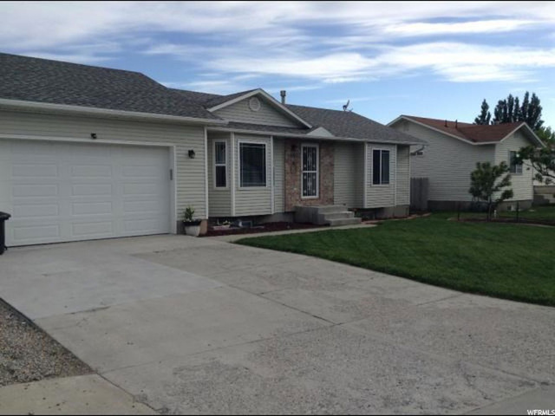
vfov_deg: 42.9
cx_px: 278
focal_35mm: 33
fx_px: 529
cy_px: 208
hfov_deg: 55.4
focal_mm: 3.3
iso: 25
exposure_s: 1/950
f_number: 2.4
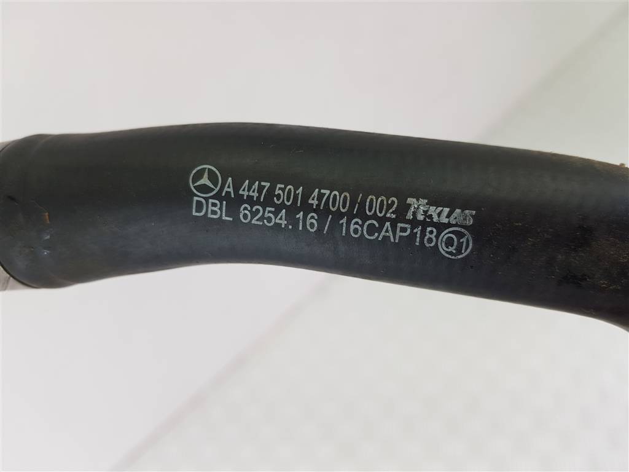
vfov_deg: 53.1
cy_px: 236
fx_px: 472
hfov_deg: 67.3
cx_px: 314
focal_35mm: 26
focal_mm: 4.2
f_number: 1.7
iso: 40
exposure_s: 1/134
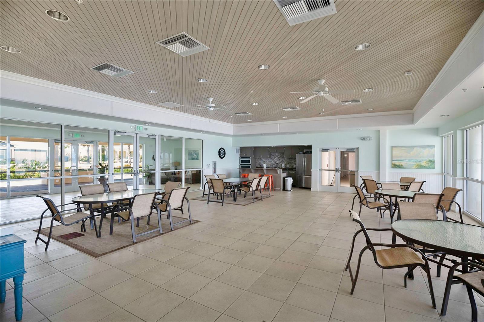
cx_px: 242
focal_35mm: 16
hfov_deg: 96.7
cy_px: 161
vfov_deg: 73.7
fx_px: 215
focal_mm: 16
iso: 1250
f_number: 4
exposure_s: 1/160
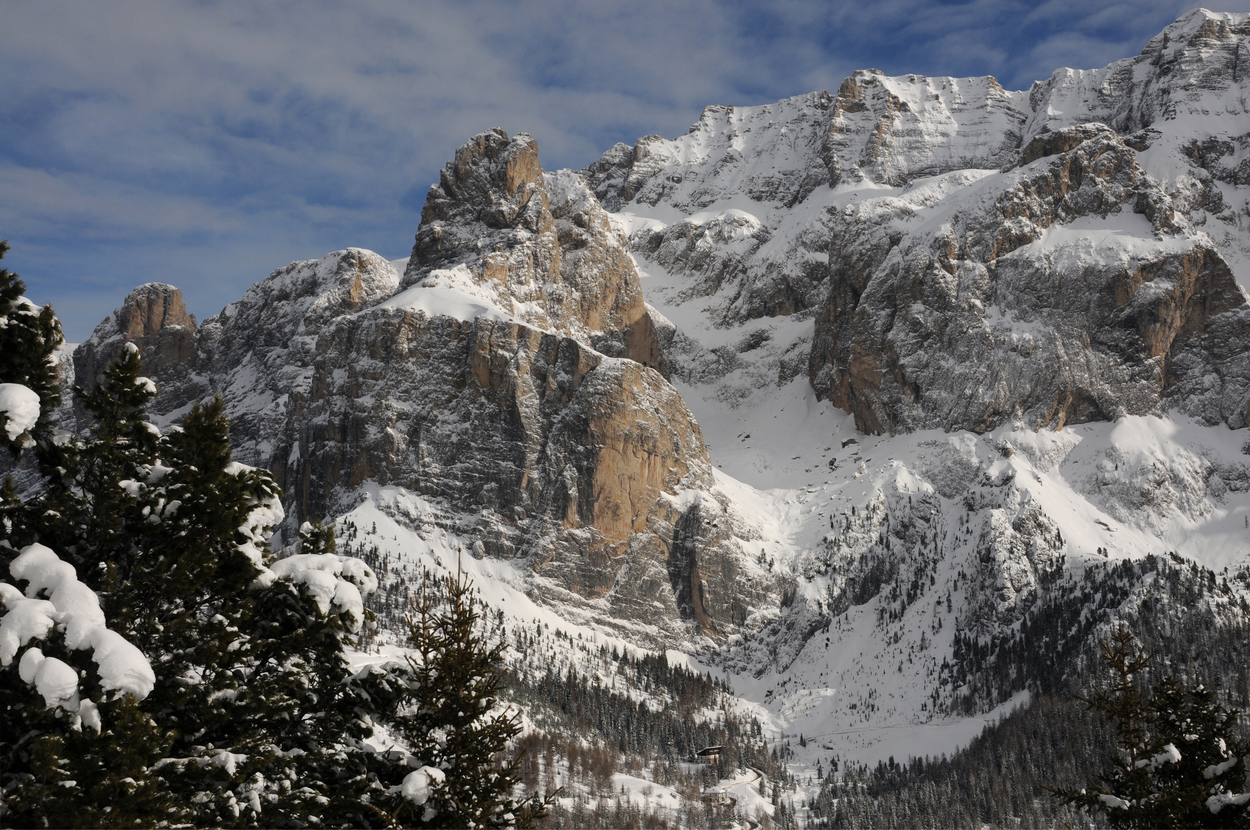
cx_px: 625
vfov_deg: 25.7
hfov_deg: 37.9
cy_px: 415
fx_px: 1821
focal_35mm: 52
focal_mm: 35
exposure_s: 1/800
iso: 200
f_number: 11
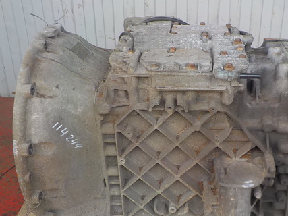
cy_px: 113
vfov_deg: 32.2
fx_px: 374
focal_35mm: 45
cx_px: 200
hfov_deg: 41.4
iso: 125
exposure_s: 1/60
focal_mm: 4.1
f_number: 3.3
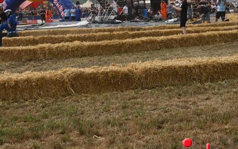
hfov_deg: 24.2
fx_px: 551
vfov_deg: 15.3
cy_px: 39
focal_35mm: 85
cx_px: 66
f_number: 6.3
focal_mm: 44
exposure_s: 1/320
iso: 100
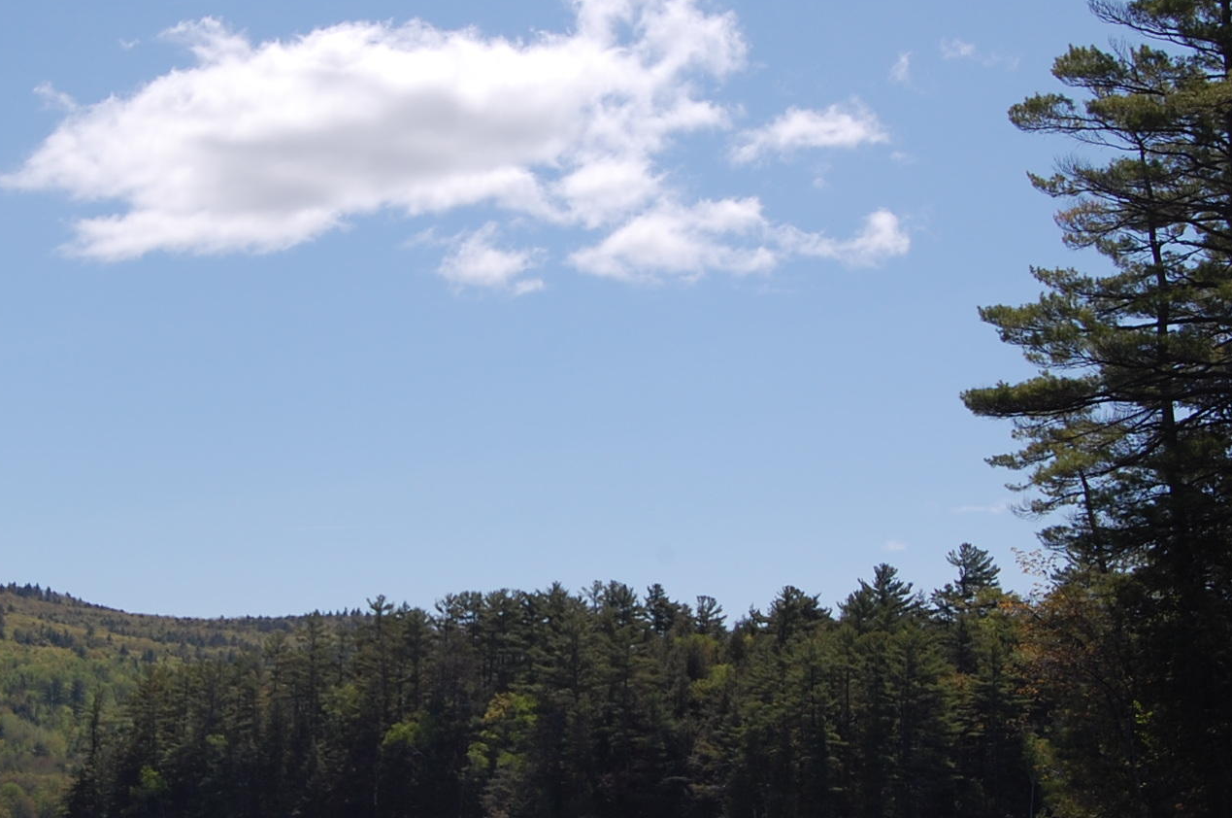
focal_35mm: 80
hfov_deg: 25.3
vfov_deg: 17.0
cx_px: 415
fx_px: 2734
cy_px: 418
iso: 200
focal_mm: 30
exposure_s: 1/500
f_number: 11
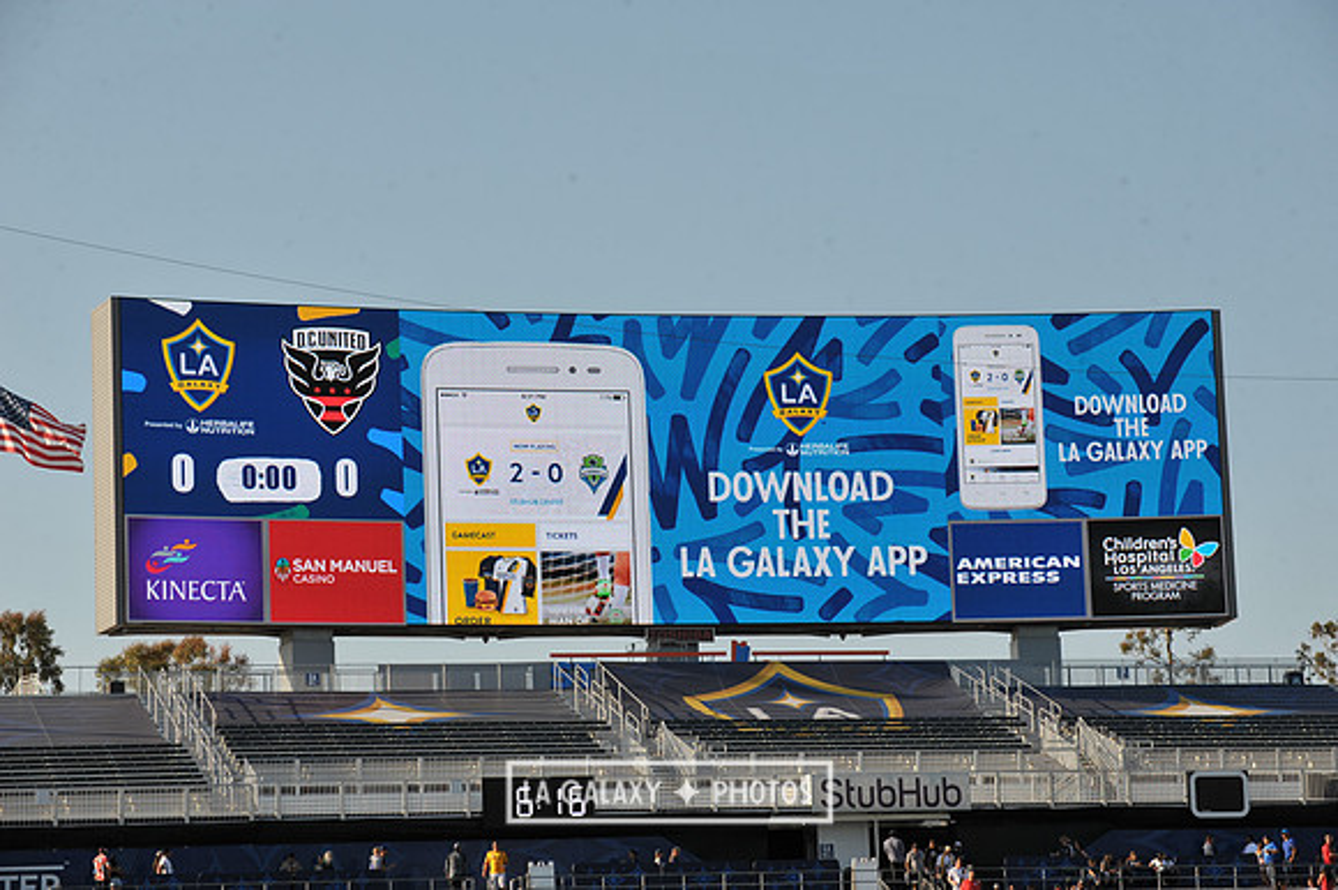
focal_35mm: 120
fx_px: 4457
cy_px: 445
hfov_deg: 17.1
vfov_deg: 11.4
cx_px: 669
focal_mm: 120
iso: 200
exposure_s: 1/400
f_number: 10
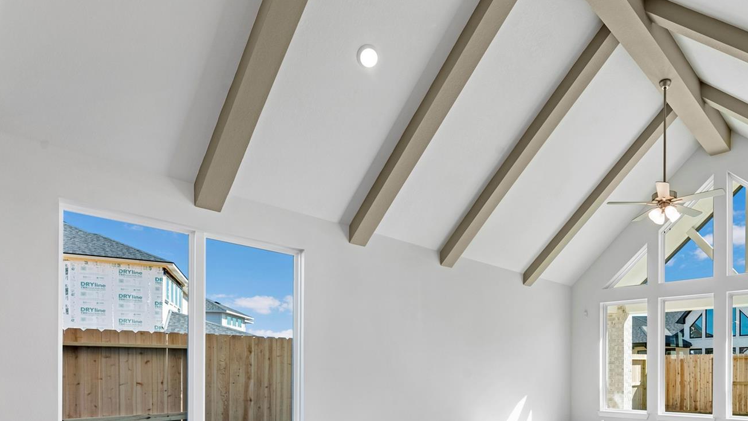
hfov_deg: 74.9
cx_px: 527
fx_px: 456
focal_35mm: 23
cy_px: 361
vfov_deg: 45.8
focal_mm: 14
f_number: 9
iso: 250
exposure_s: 1/20
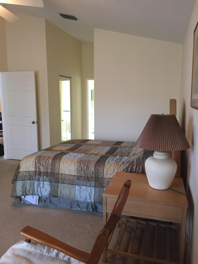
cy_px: 132
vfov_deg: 61.7
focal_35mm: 29
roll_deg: -0.4
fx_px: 221
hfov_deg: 48.2
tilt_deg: -9.6
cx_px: 99
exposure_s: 1/30
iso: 200
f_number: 2.2
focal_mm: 4.15
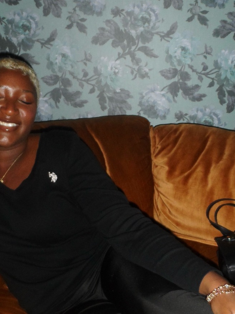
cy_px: 140
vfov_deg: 32.7
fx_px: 534
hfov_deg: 24.6
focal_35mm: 59
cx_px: 71
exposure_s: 1/45
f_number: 3.4
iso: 160
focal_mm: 5.3
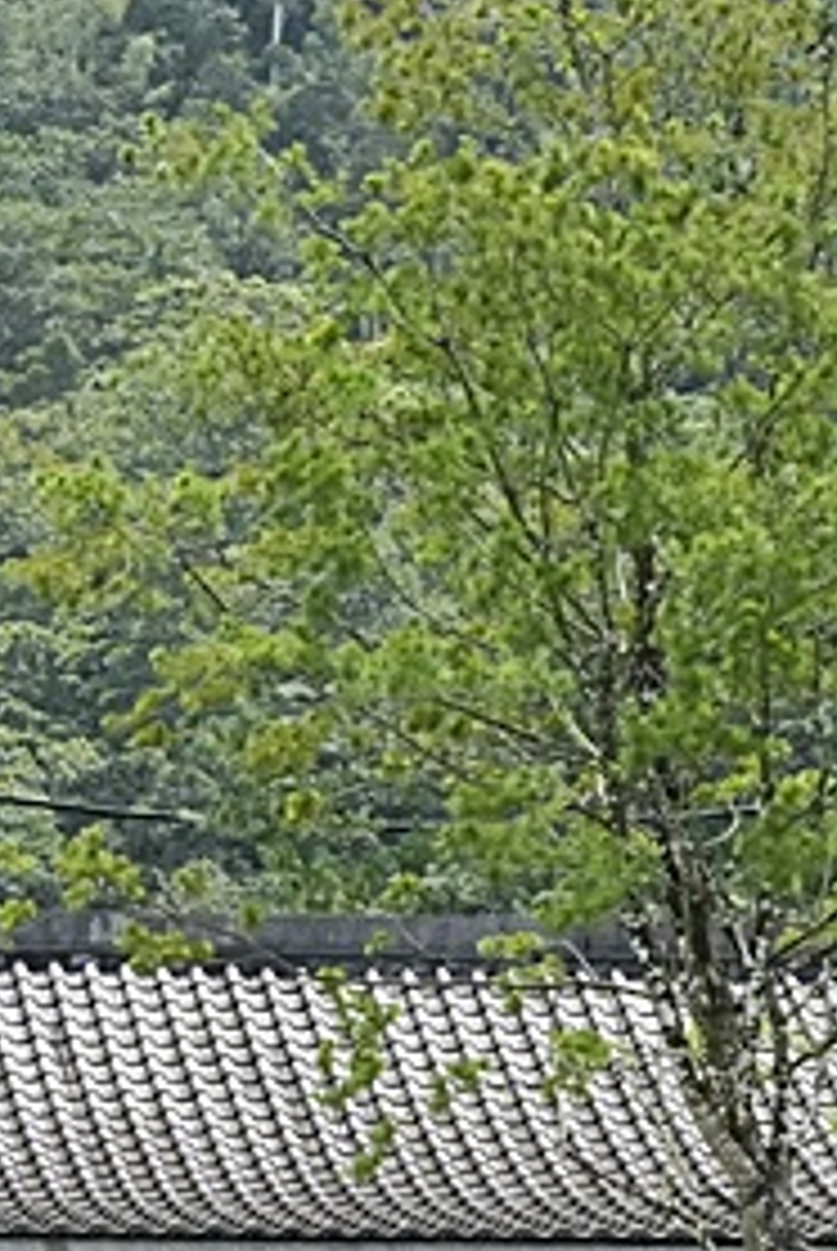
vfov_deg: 9.4
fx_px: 7549
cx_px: -346
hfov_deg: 6.3
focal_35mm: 217
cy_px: 1145
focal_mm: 39.4
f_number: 8
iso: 2500
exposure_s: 1/2000
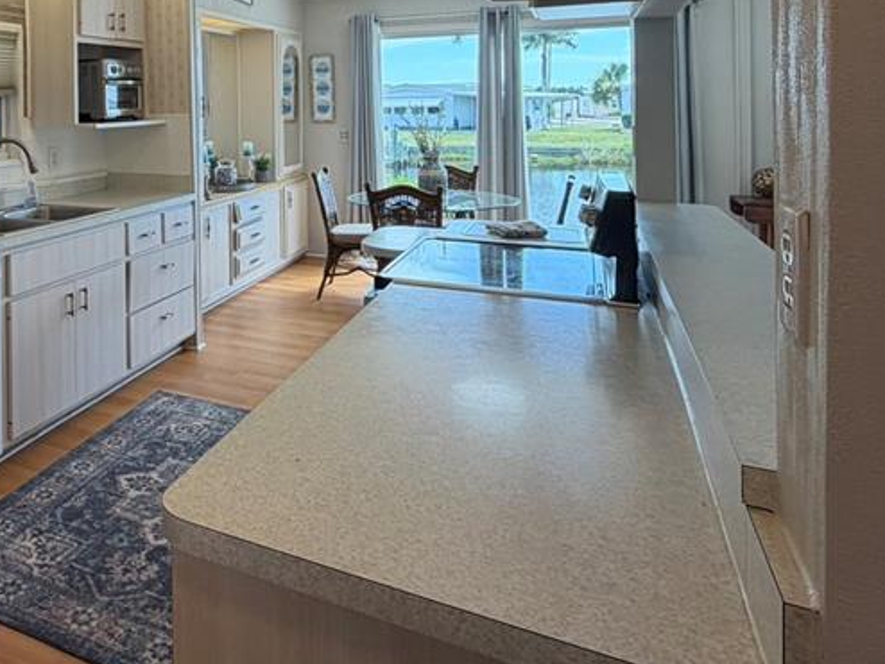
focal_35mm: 29
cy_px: 106
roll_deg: +0.9
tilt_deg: +0.5
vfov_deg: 45.1
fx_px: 742
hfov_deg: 56.2
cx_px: 150
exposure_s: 1/120
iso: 64
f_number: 2.2
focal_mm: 2.22
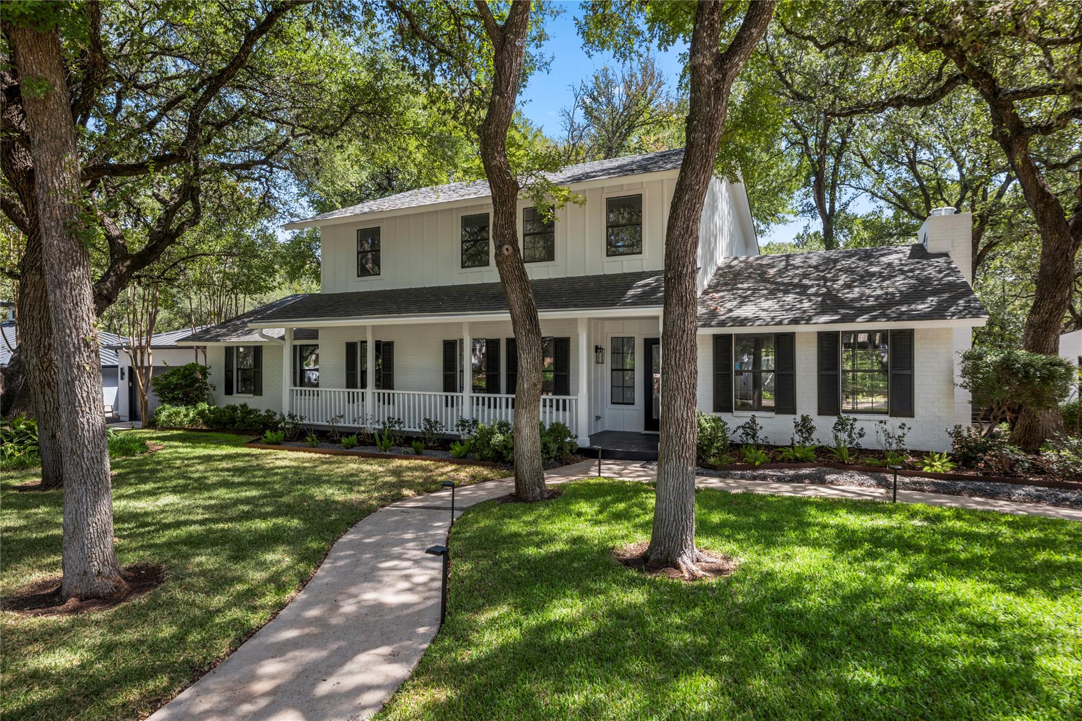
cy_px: 360
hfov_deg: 86.9
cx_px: 541
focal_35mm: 19
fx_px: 571
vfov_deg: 64.5
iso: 200
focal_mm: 19
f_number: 8
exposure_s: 1/25
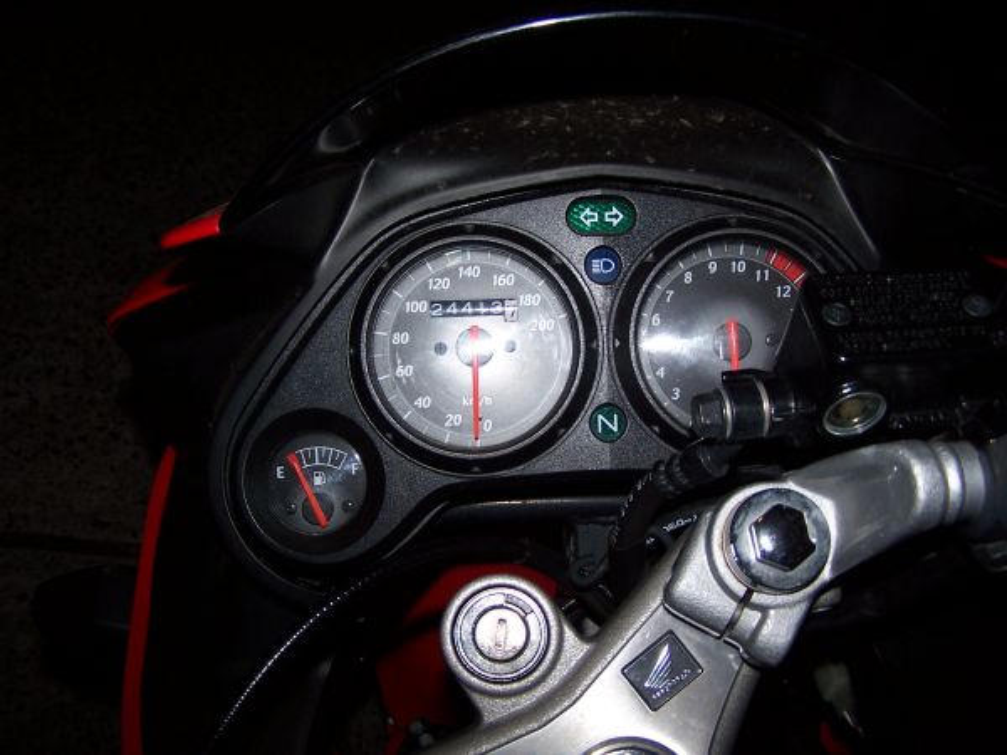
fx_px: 1105
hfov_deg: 49.0
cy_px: 378
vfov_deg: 37.7
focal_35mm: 38
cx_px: 504
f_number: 2.8
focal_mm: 6.3
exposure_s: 1/60
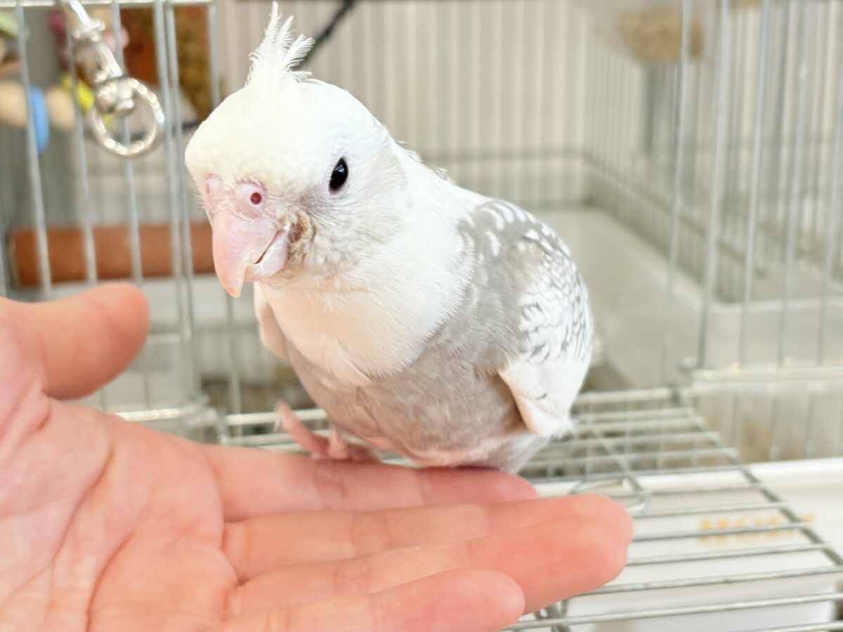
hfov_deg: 36.8
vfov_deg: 28.0
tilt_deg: -17.4
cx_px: 422
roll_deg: +2.2
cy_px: 316
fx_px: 1266
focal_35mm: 52
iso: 64
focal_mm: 5.96
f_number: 1.6
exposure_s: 1/50
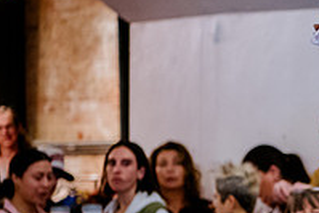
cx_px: 417
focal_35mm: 210
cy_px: 172
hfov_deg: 9.6
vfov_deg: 6.5
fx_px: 1862
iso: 5000
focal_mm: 62
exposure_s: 1/80
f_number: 2.8
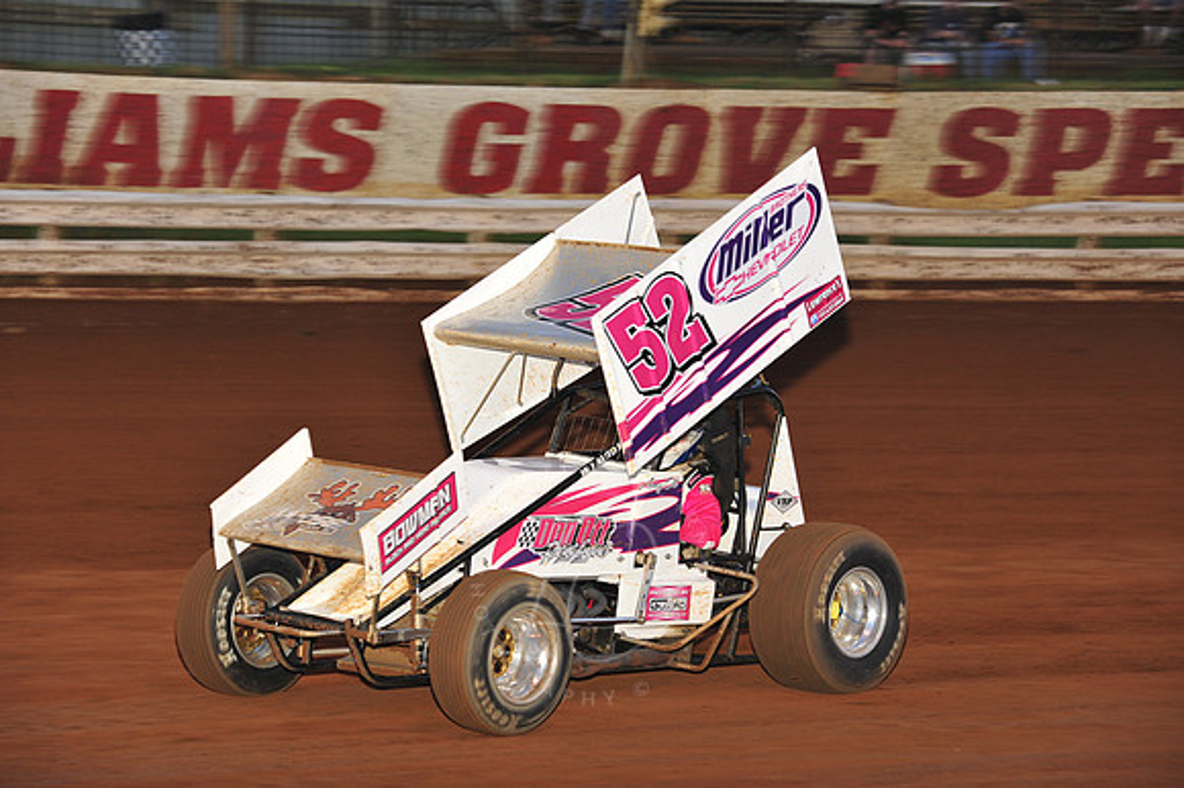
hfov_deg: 16.4
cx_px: 592
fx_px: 4109
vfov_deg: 11.0
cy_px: 394
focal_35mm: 125
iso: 800
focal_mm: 125
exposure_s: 1/320
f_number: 6.3
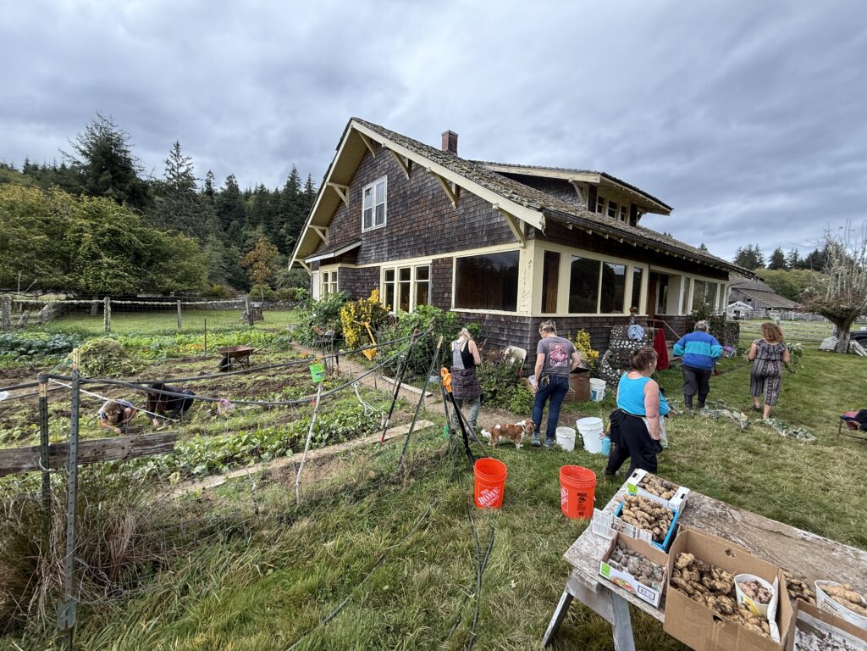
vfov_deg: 85.7
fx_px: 351
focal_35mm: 14
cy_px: 326
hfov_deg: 102.1
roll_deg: -2.1
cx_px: 434
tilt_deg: -2.1
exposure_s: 1/451
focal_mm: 2.22
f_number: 2.2
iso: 64
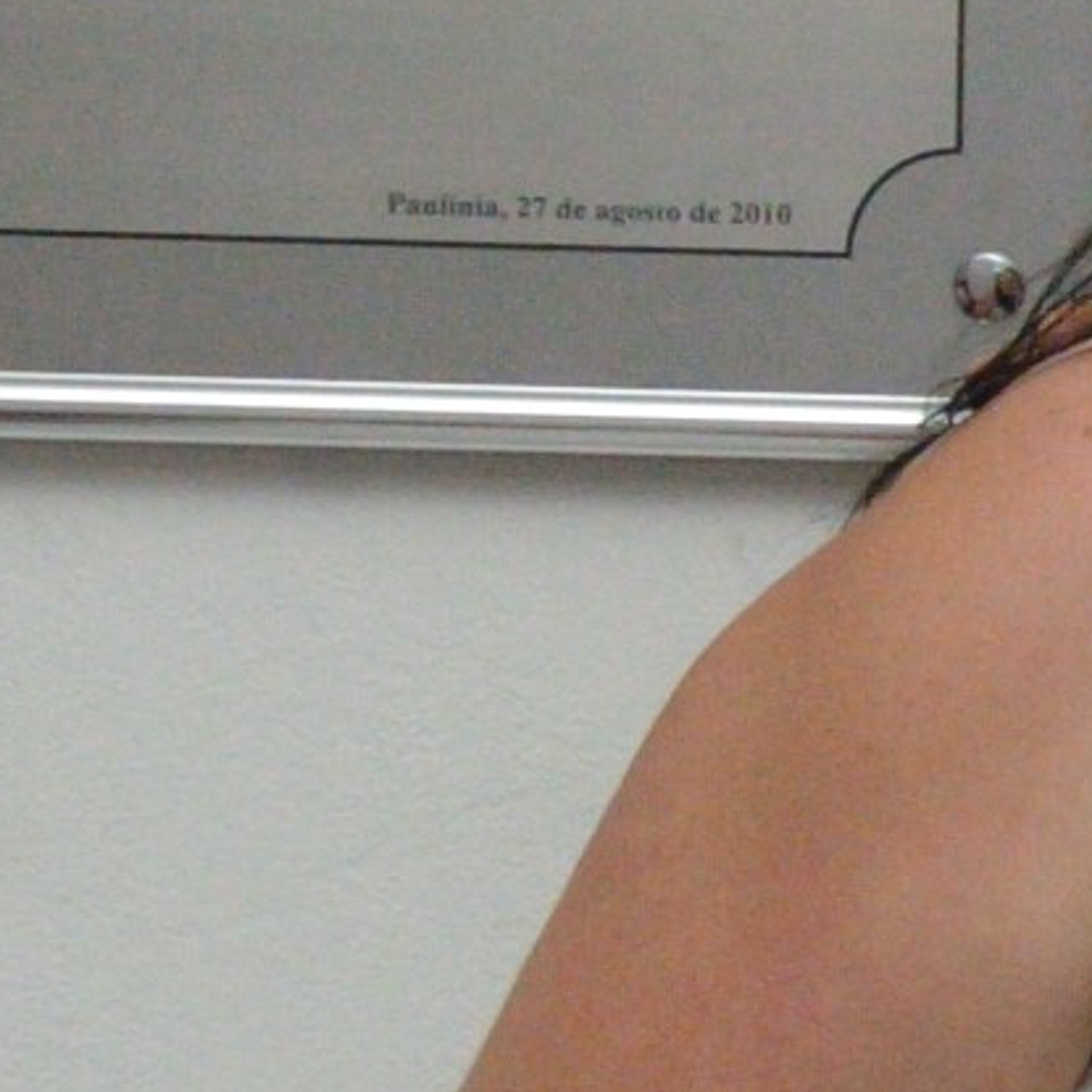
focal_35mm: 302
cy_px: 560
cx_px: 2516
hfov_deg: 5.6
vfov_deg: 5.8
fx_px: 10778
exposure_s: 1/250
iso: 1600
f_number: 10
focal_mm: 40
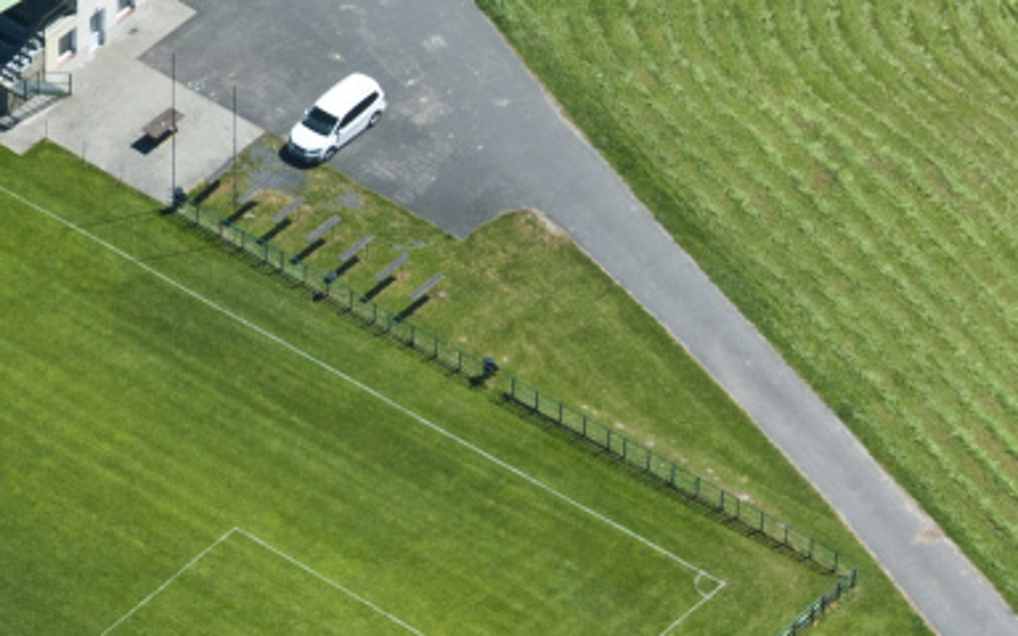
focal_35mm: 438
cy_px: 193
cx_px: -750
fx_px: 12152
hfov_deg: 4.7
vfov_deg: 3.0
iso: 1000
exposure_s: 1/1600
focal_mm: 110
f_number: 11
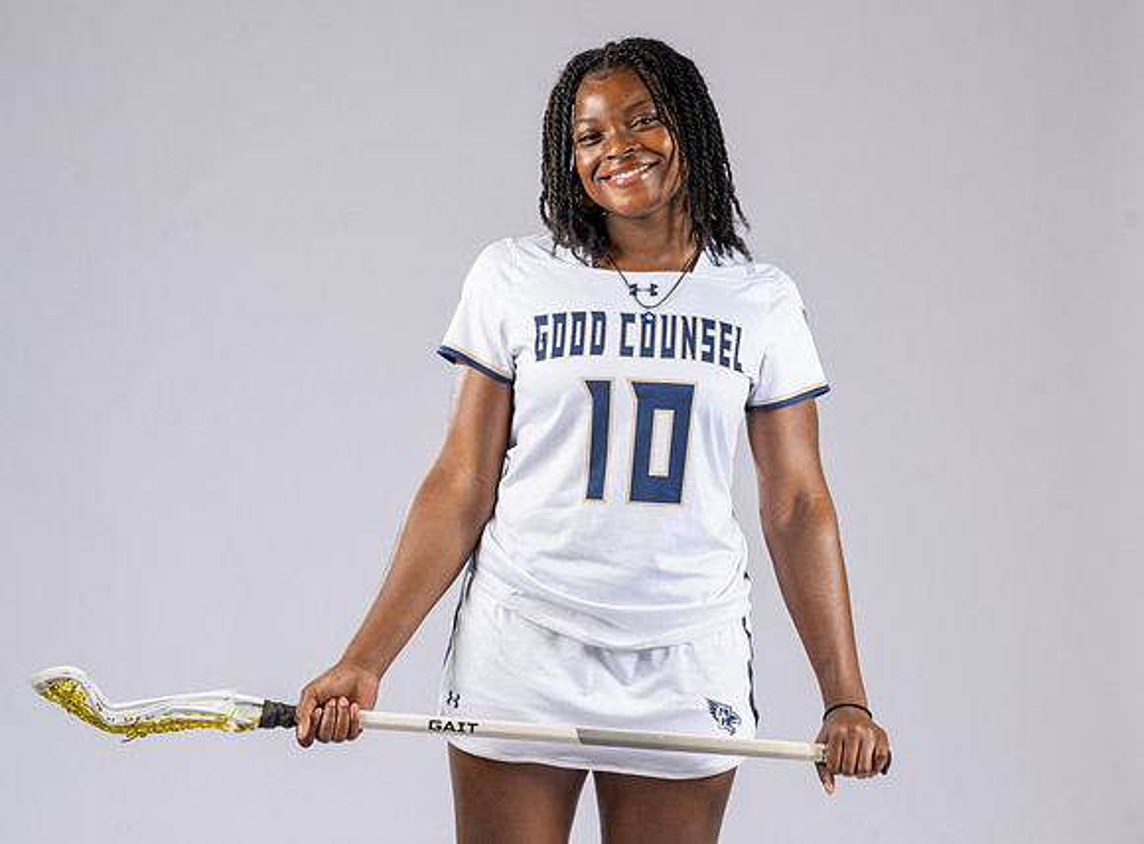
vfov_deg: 10.4
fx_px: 4619
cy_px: 462
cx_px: 599
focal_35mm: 141
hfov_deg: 14.1
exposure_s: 1/200
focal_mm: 120
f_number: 6.3
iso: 250
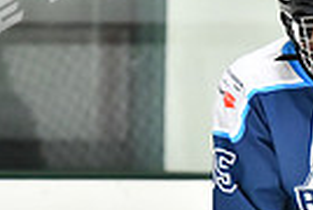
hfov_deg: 2.4
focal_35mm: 841
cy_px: 267
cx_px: 243
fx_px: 7328
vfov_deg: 1.6
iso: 6400
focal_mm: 130
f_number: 2.8
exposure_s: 1/1250
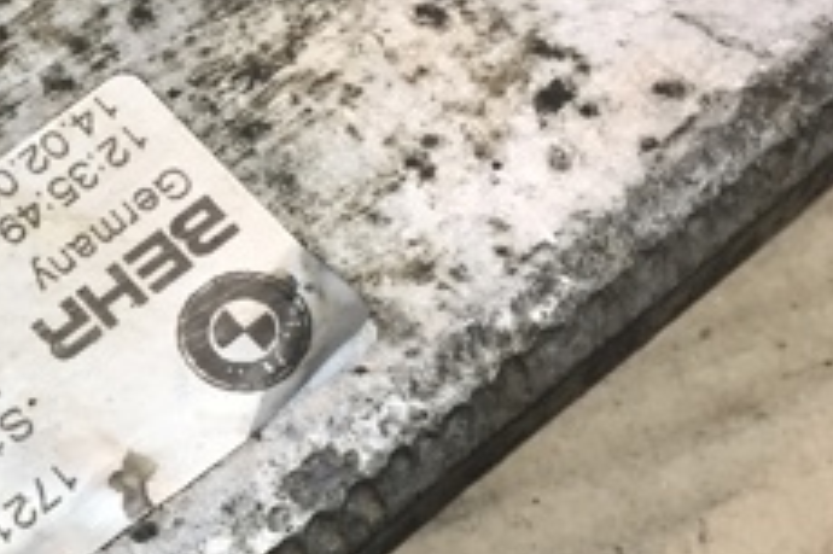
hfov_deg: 22.3
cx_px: -174
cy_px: 489
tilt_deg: -68.2
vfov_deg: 16.1
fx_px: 1942
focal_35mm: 84
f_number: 2.2
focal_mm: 4.15
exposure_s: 1/33
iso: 50
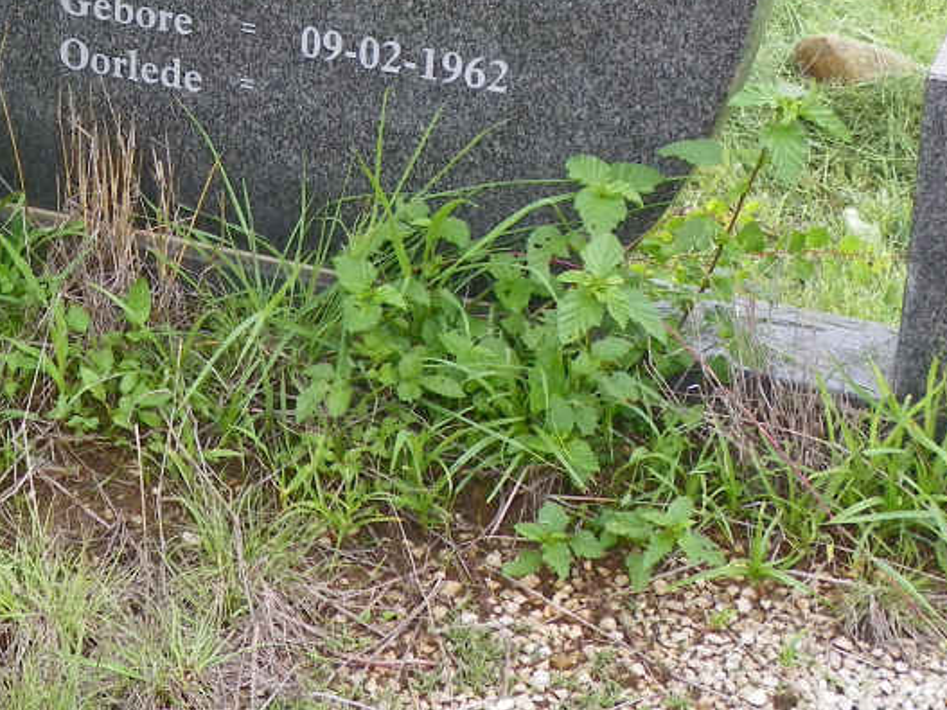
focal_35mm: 98
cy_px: -92
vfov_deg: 14.7
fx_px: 2680
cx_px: 68
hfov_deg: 19.6
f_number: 3.2
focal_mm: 7.6
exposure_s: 1/125
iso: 64
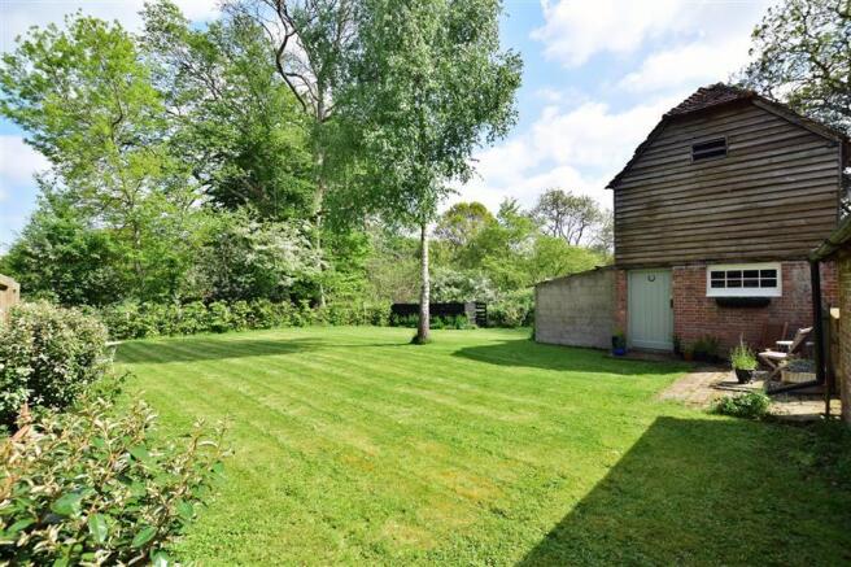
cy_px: 284
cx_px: 426
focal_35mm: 15
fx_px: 354
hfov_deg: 100.4
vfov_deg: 77.3
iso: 400
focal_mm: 10
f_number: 11
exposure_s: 1/500
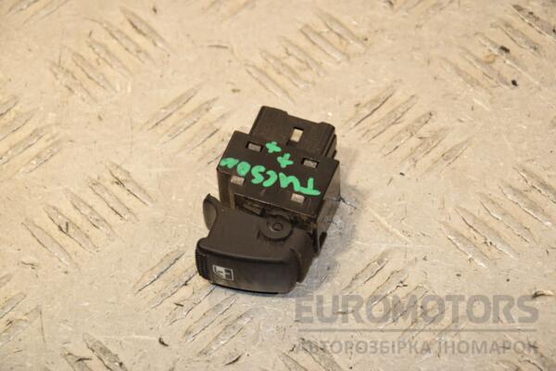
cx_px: 278
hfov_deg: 13.0
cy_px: 186
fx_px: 2432
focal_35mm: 158
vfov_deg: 8.7
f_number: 8
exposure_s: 1/200
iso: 800
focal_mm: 105
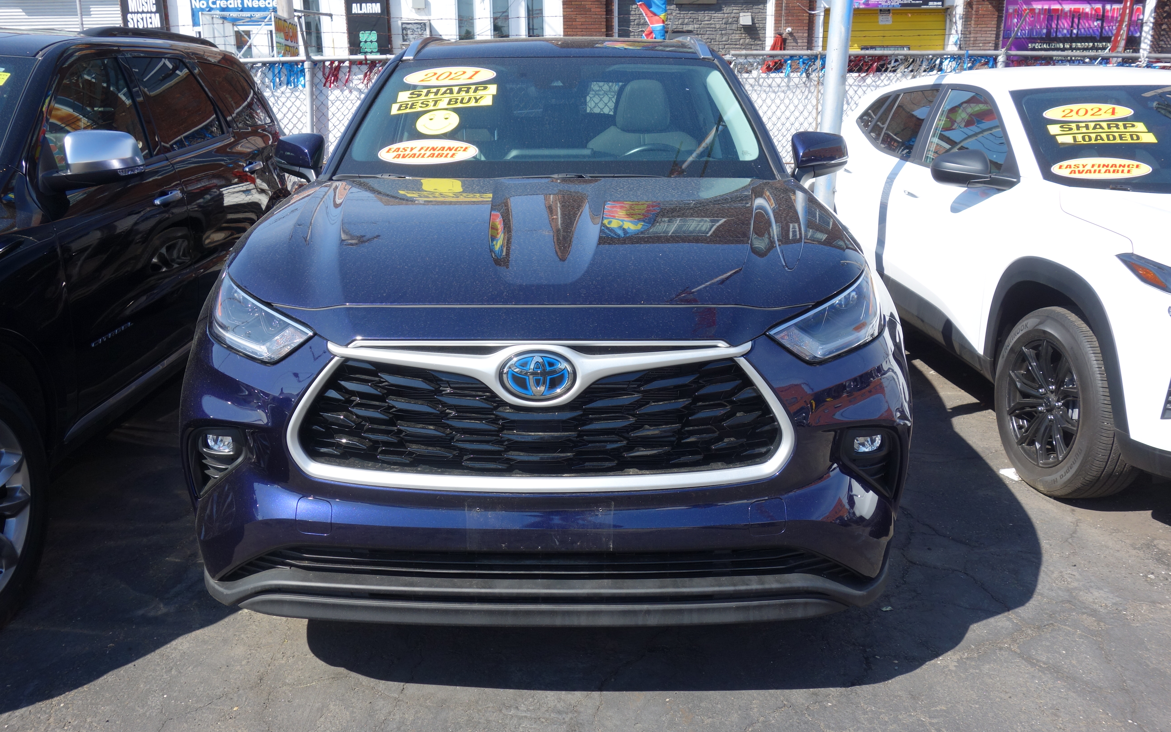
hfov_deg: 62.9
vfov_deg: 41.8
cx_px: 565
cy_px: 332
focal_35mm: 30
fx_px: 957
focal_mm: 10.4
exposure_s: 1/250
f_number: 5.6
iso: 125
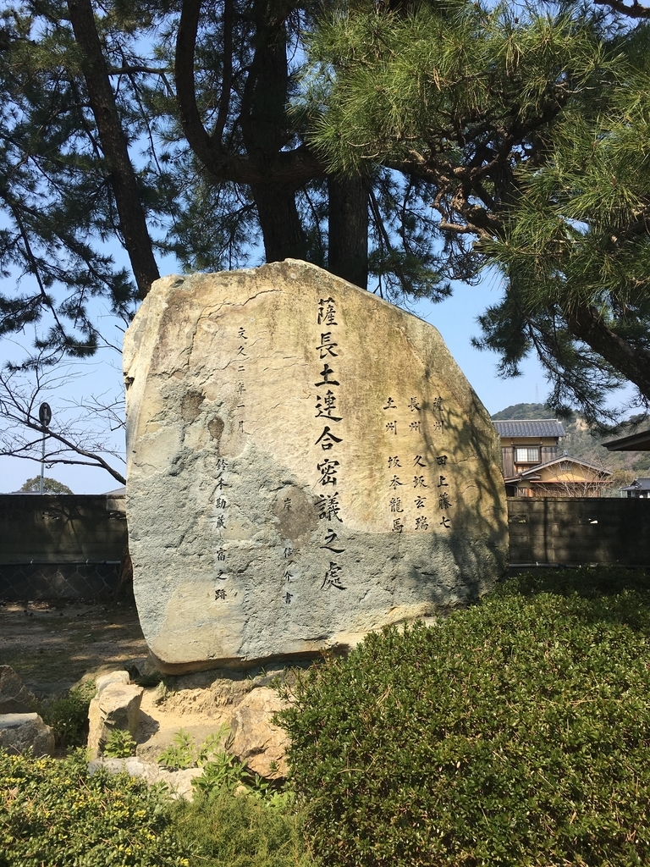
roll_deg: -1.2
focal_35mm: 29
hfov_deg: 48.2
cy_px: 434
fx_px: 726
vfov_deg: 61.7
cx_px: 325
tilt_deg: +7.3
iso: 25
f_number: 2.2
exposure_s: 1/1326
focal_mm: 4.15
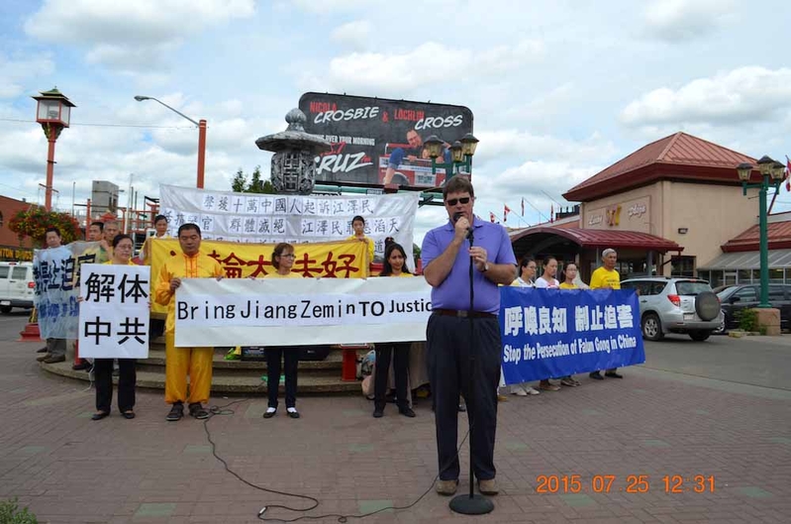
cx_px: 396
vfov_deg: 47.7
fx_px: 592
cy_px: 262
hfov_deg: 67.5
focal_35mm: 27
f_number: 8
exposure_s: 1/250
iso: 110
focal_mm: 18
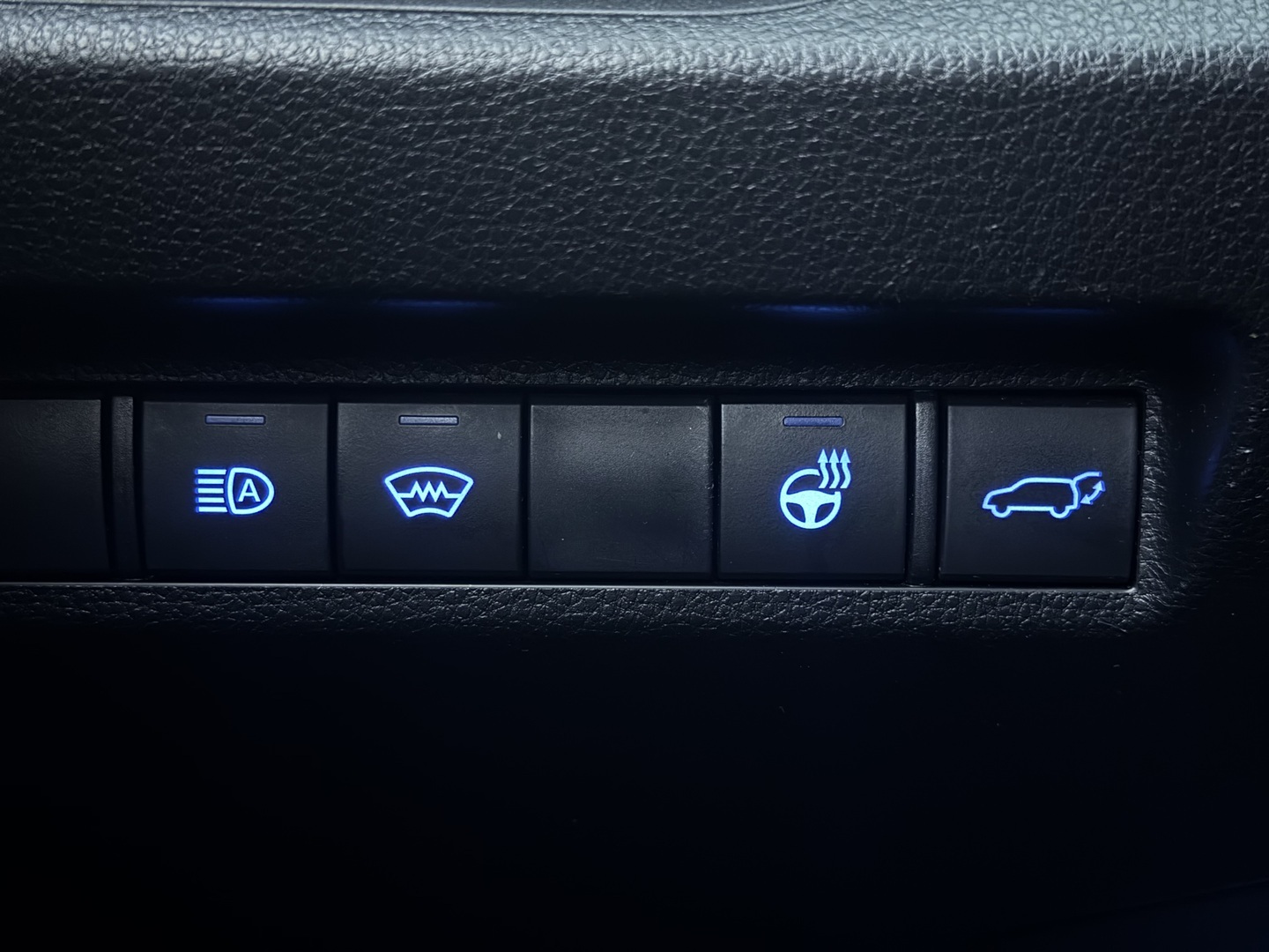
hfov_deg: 39.7
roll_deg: -0.6
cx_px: 634
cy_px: 476
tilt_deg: -14.1
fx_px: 1760
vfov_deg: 30.3
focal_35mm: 48
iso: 1600
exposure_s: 1/9
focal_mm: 6.76
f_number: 1.78
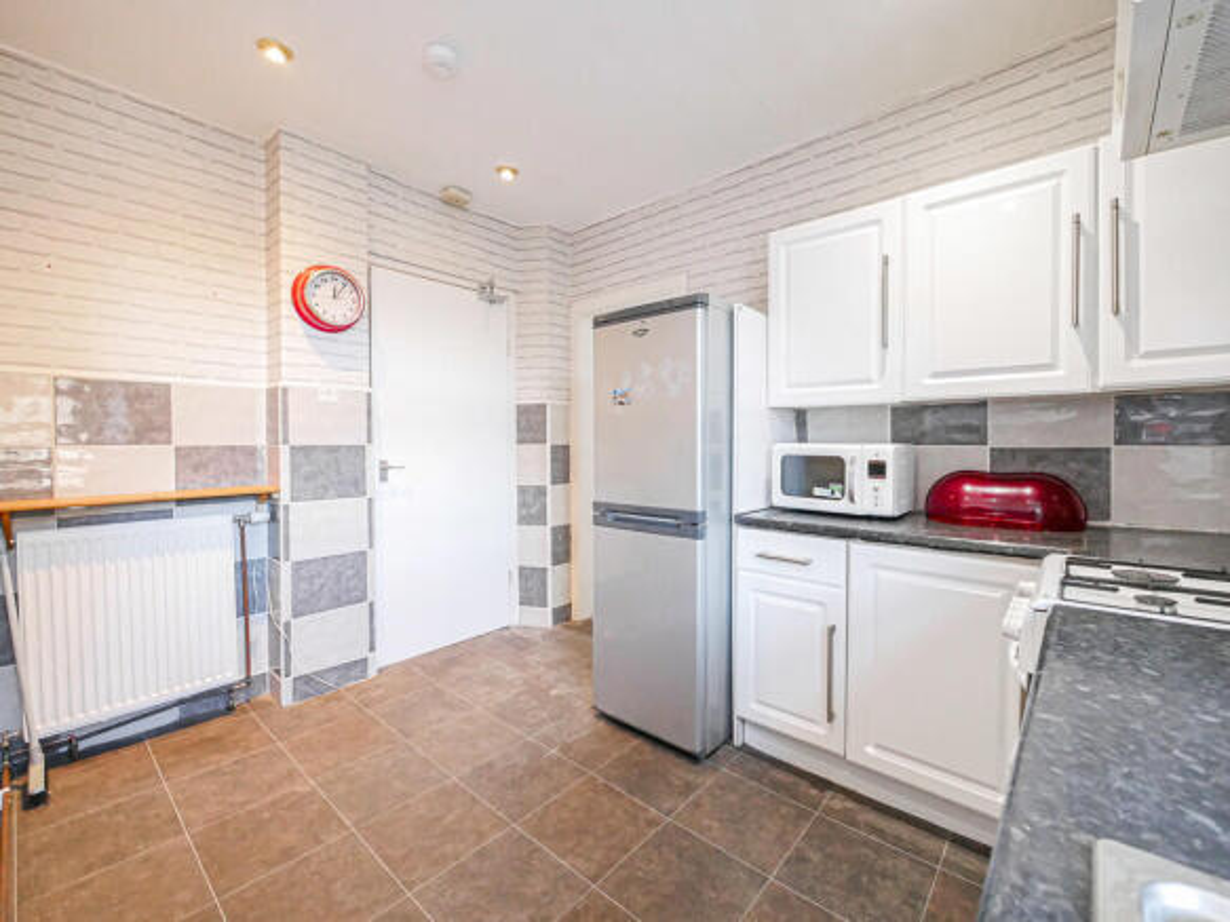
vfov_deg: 85.7
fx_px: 497
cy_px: 461
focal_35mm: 14
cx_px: 615
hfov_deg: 102.1
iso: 2500
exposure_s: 1/60
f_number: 4
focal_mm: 7
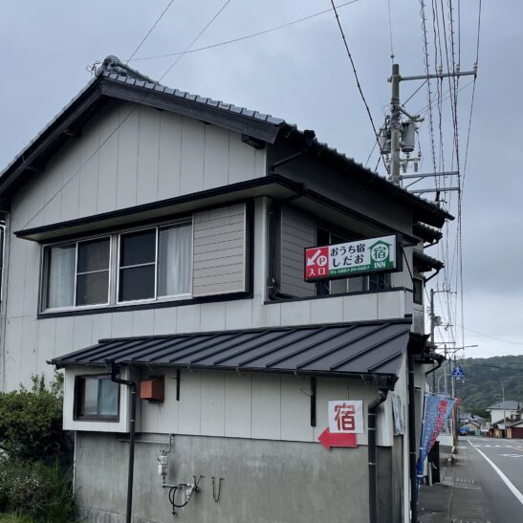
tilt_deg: +7.2
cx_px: 184
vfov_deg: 39.0
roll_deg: -1.0
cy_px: 318
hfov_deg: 38.8
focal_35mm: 43
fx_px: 735
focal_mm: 4.2
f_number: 1.6
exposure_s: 1/947
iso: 32
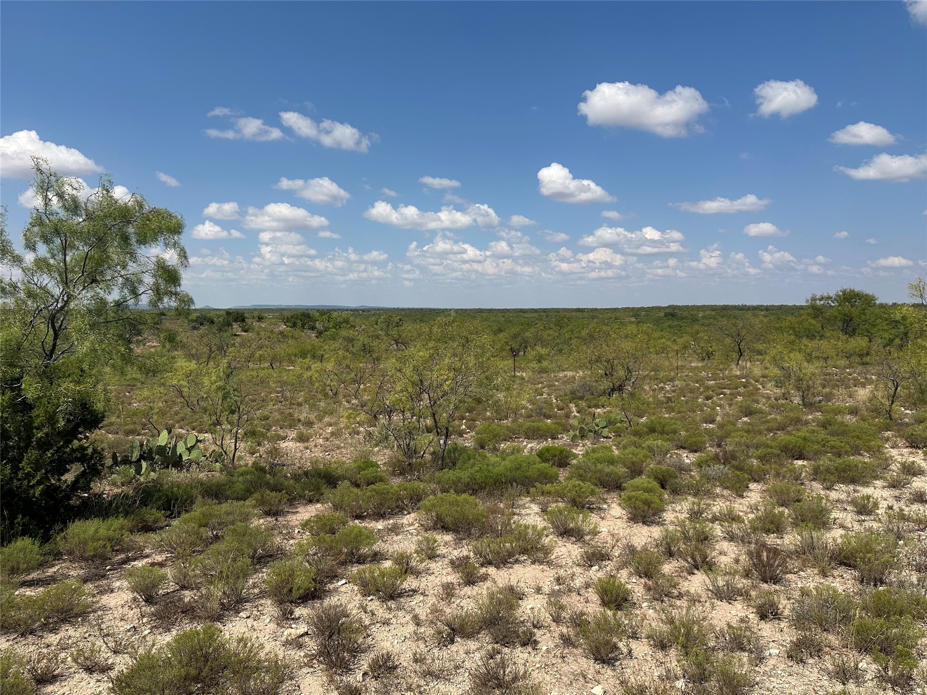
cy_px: 348
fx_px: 643
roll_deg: -0.1
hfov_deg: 71.6
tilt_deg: -3.3
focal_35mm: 24
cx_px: 464
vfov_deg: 56.8
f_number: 1.78
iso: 80
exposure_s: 1/7042
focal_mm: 6.86
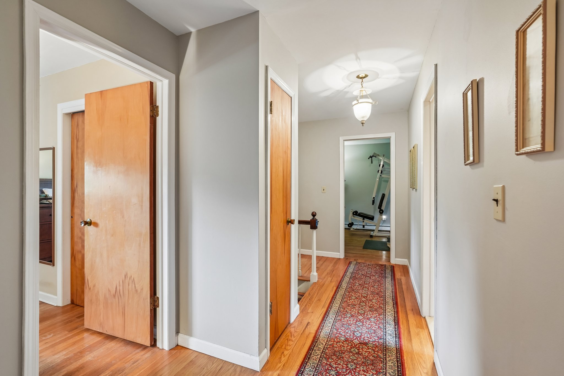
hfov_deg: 95.0
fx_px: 258
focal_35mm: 16
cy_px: 188
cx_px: 282
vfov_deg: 72.0
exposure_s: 1/1.67
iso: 400
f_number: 9
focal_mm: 16.5
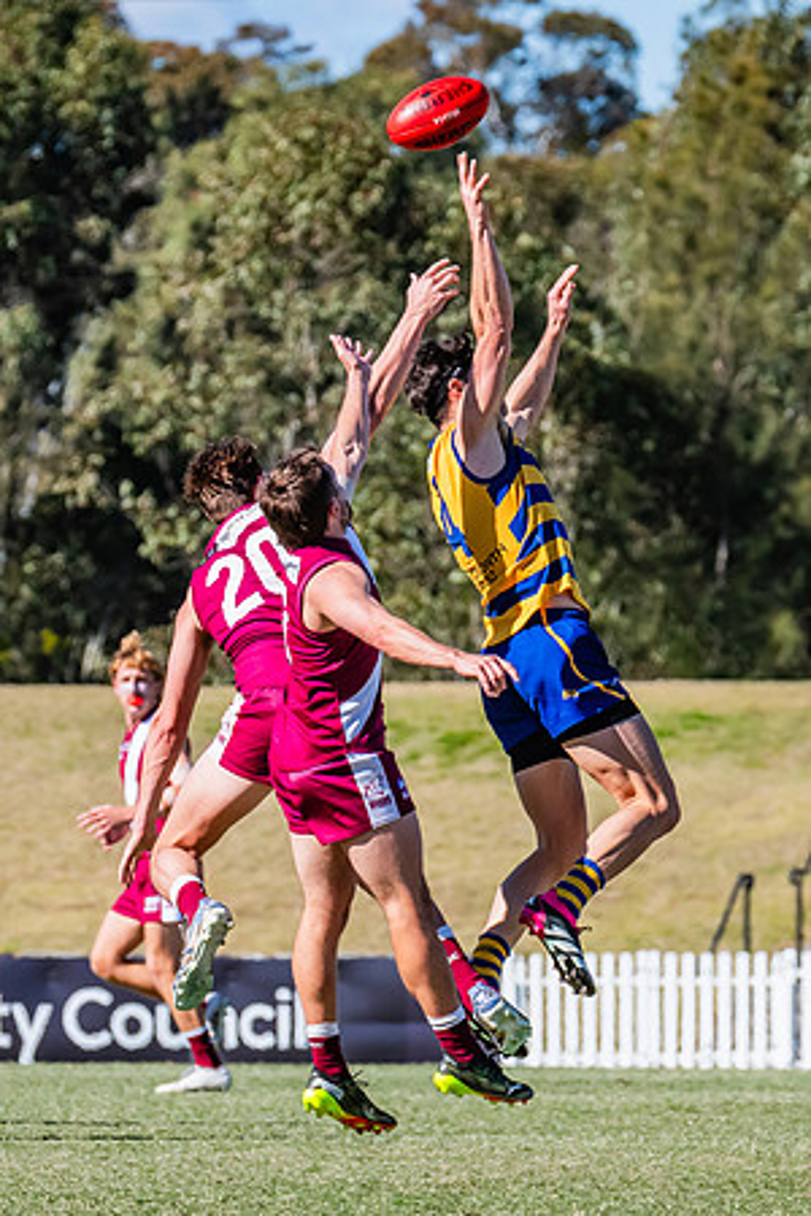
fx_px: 18956
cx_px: 158
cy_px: 747
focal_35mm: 561
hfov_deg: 2.5
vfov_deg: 3.7
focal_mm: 290
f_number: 9
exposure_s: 1/1600
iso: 800
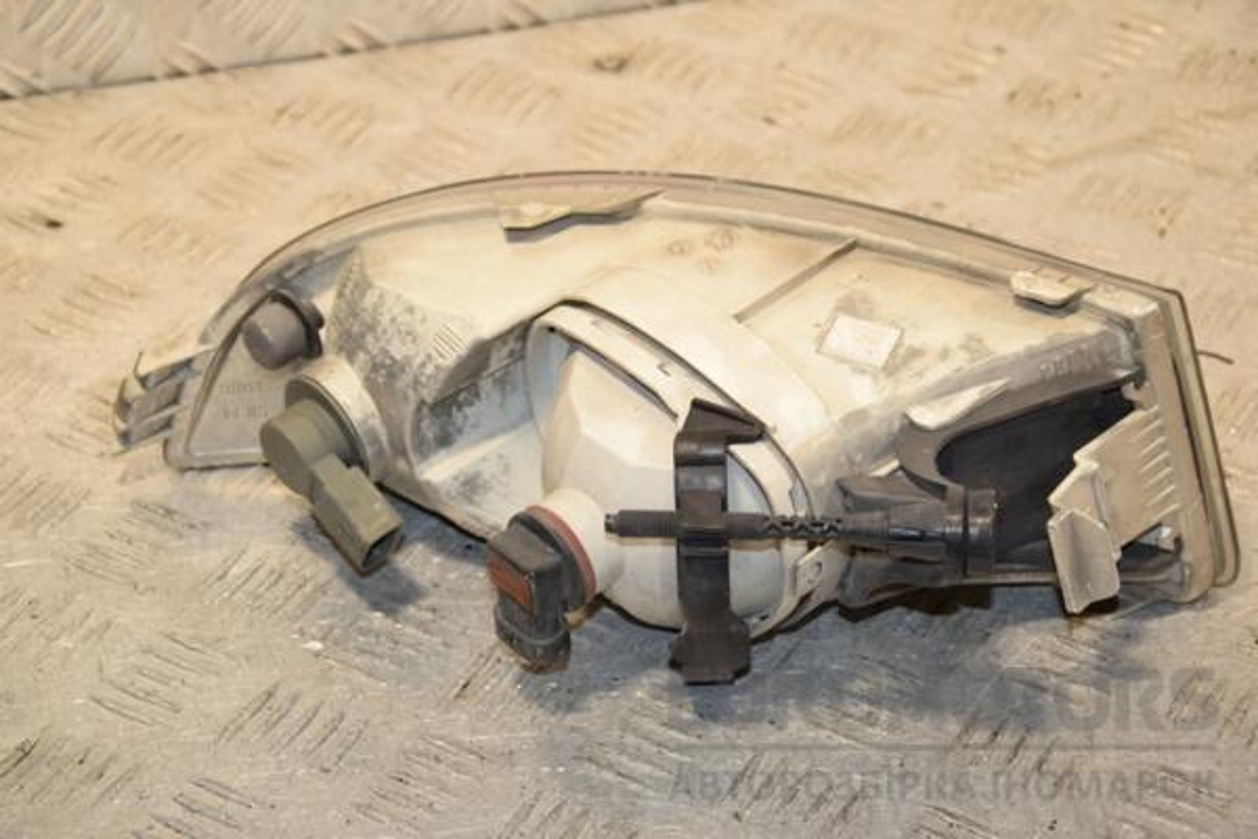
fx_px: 3250
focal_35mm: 93
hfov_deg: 21.9
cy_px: 420
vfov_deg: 14.7
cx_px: 629
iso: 800
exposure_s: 1/200
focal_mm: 62
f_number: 6.3
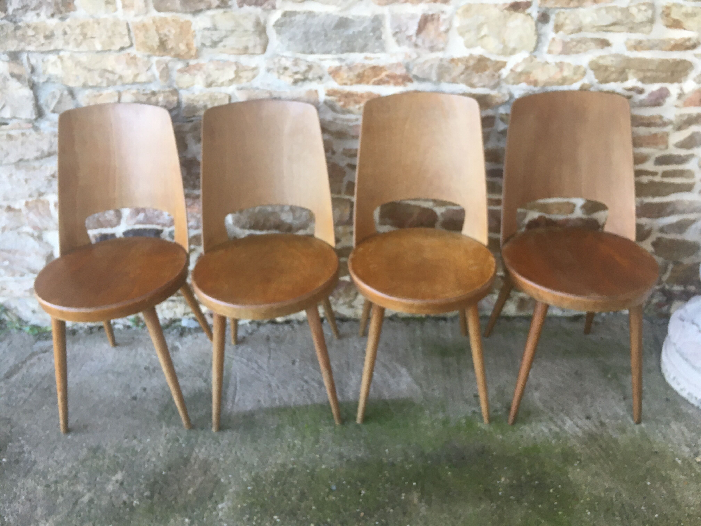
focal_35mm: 29
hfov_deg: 61.7
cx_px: 350
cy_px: 263
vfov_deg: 48.2
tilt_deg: -29.6
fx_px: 587
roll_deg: +1.2
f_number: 2.2
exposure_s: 1/33
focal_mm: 4.15
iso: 32
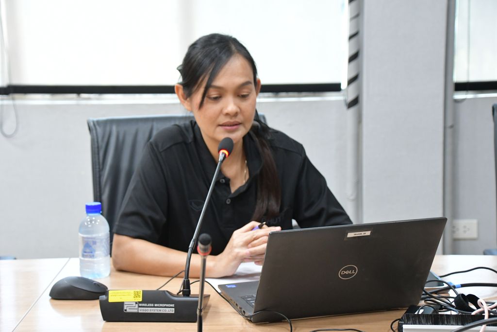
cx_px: 248
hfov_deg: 27.0
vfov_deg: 18.2
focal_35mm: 75
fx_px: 1035
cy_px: 166
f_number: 4.8
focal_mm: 50
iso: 3200
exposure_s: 1/125
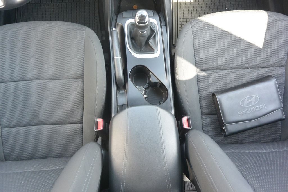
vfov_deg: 47.9
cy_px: 96
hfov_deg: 67.4
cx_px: 144
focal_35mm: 27
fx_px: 216
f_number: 3.5
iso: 450
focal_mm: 10
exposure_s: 1/60
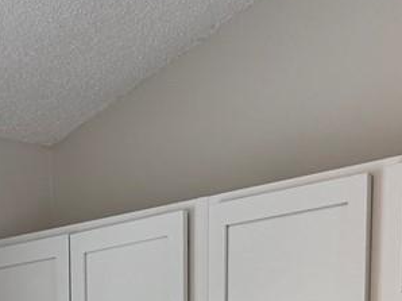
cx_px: 146
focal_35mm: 129
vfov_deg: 10.3
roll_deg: +0.0
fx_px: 1497
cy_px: 661
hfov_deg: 15.3
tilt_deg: -5.3
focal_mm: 6.76
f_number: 1.78
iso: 80
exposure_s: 1/170
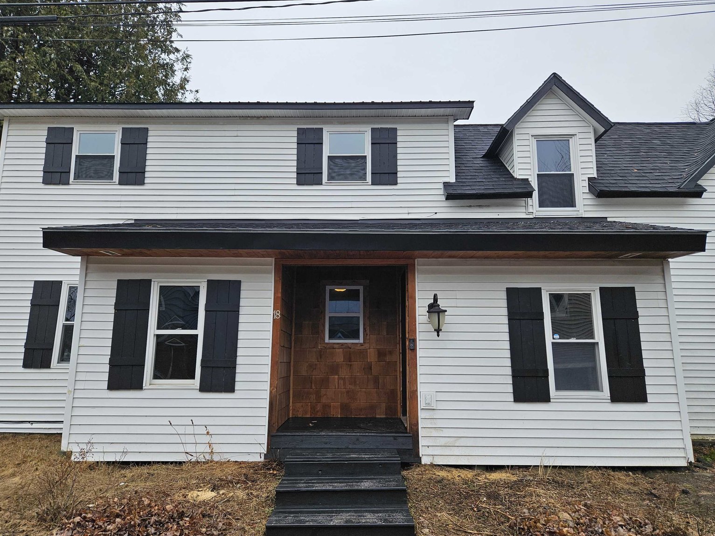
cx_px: 343
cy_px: 274
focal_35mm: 24
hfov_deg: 71.6
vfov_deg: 56.8
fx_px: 496
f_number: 1.8
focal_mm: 5.4
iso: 64
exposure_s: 1/2000
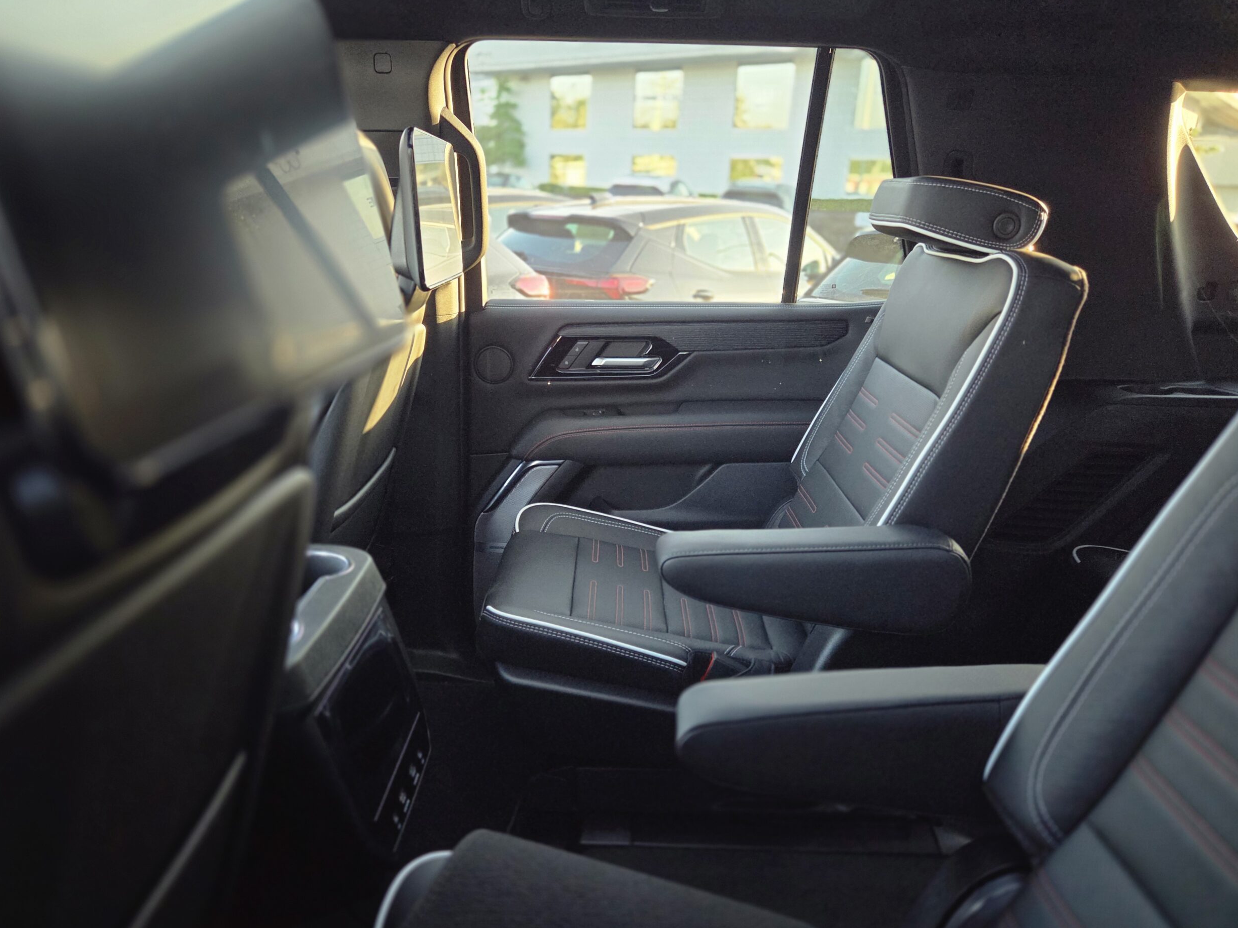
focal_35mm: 24
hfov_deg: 71.6
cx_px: 620
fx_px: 858
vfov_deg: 56.8
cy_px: 456
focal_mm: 5.4
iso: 1250
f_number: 1.8
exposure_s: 1/60
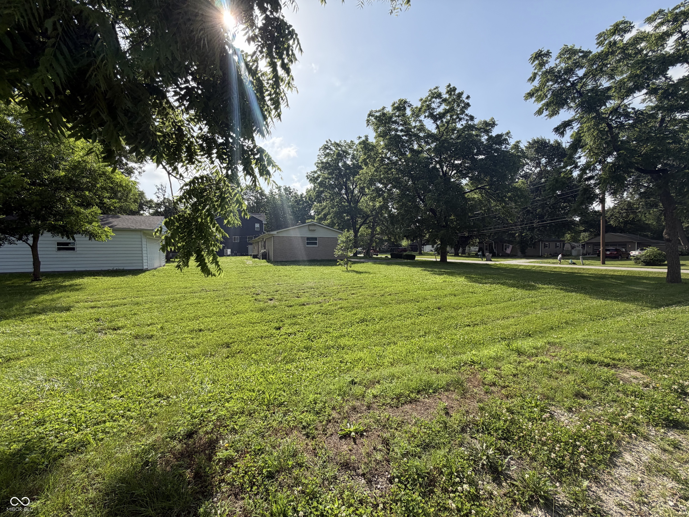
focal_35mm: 14
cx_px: 344
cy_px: 258
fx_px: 279
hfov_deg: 102.1
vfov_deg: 85.7
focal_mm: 2.22
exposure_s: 1/770
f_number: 2.2
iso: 32
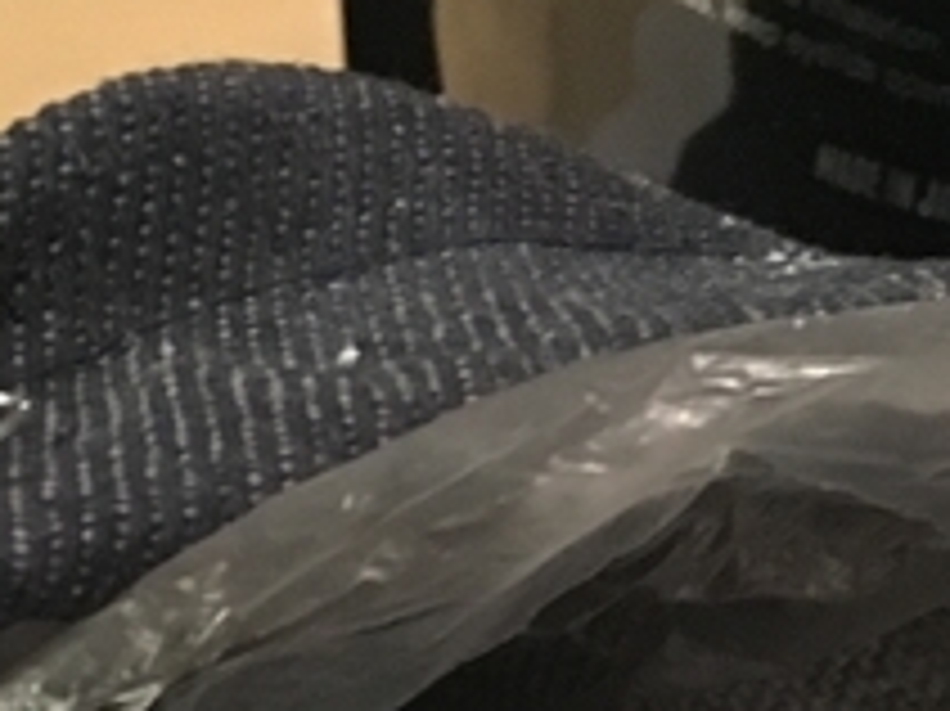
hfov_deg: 14.0
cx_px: 248
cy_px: 1526
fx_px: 3867
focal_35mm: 141
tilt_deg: -48.4
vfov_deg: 9.6
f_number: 2.2
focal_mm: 4.15
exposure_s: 1/15
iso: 500
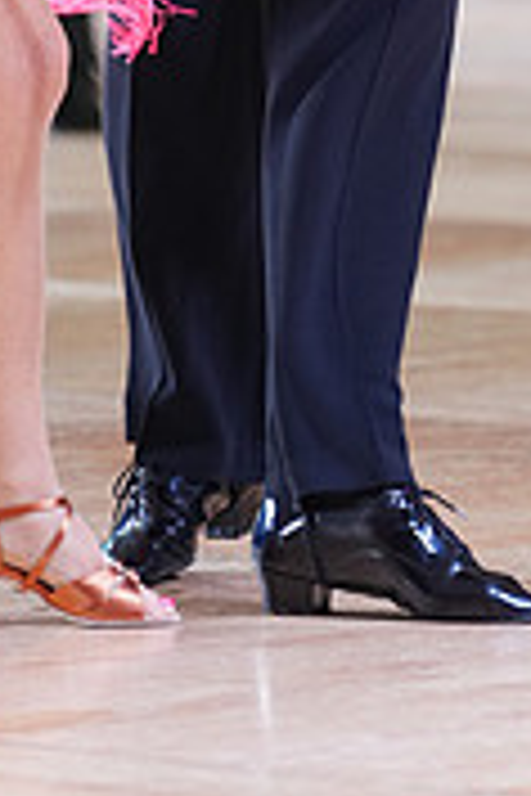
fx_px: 10509
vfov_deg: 4.3
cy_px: -378
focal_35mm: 475
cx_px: 227
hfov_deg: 2.9
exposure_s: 1/400
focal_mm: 145
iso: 1250
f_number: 2.8
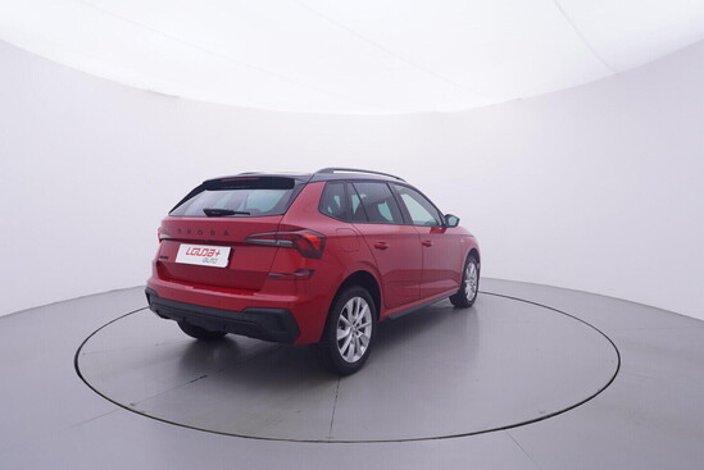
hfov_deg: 77.3
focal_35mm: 22
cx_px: 352
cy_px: 235
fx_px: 440
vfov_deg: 56.2
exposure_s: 1/80
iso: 200
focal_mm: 15
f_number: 5
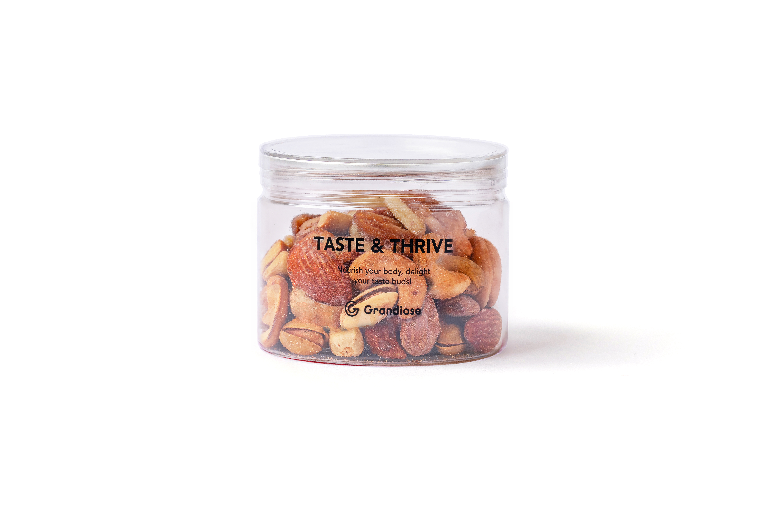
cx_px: 382
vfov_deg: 27.0
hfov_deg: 39.6
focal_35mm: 50
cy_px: 255
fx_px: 1062
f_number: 5.6
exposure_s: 1/200
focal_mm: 50
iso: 250
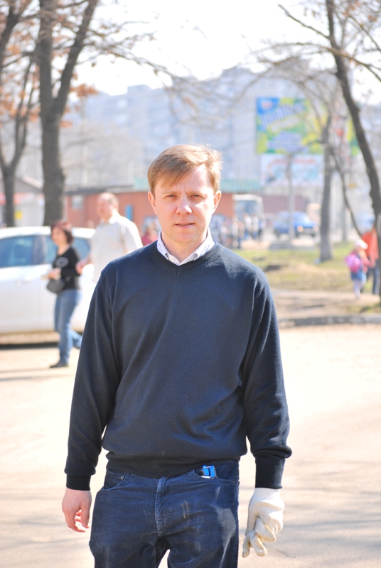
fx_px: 1898
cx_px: 190
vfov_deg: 17.0
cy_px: 284
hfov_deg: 11.5
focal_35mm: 120
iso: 160
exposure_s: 1/250
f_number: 5.6
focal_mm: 80
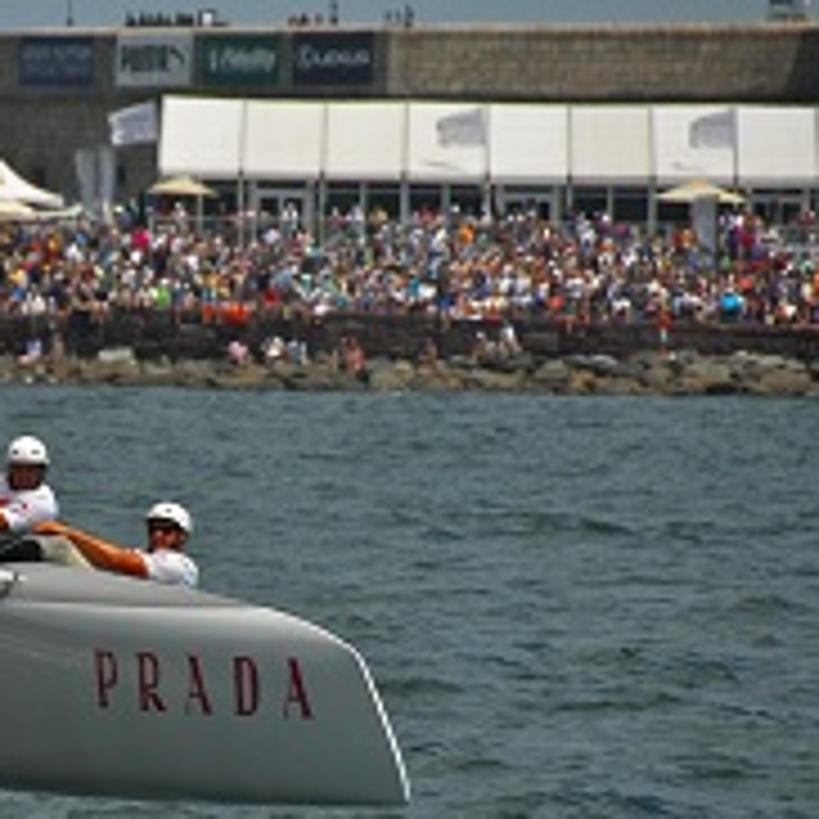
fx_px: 12420
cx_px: 76
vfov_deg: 3.8
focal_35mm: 464
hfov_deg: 3.8
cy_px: 477
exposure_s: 1/2000
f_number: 5.6
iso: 100
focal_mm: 170
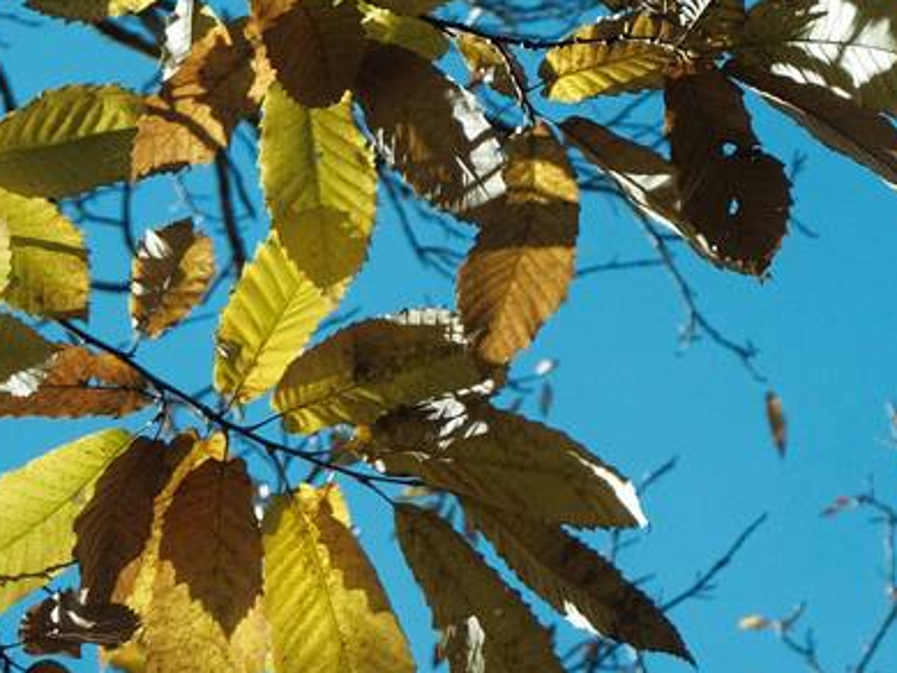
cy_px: -524
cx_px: 1593
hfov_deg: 10.7
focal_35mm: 174
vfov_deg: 8.2
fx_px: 4510
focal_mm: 29.2
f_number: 4.5
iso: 640
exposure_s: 1/1700
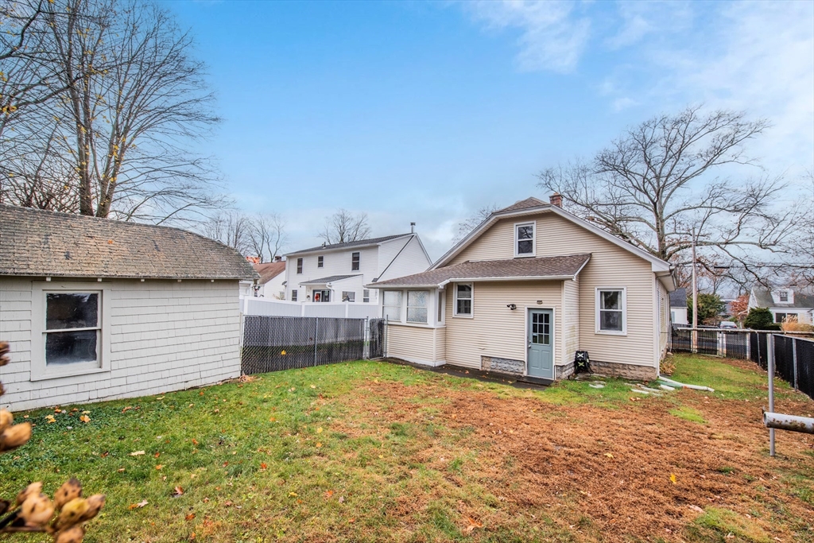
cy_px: 272
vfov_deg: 81.2
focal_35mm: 14
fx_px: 317
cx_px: 407
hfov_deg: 104.2
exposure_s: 1/200
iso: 250
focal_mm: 14
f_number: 8
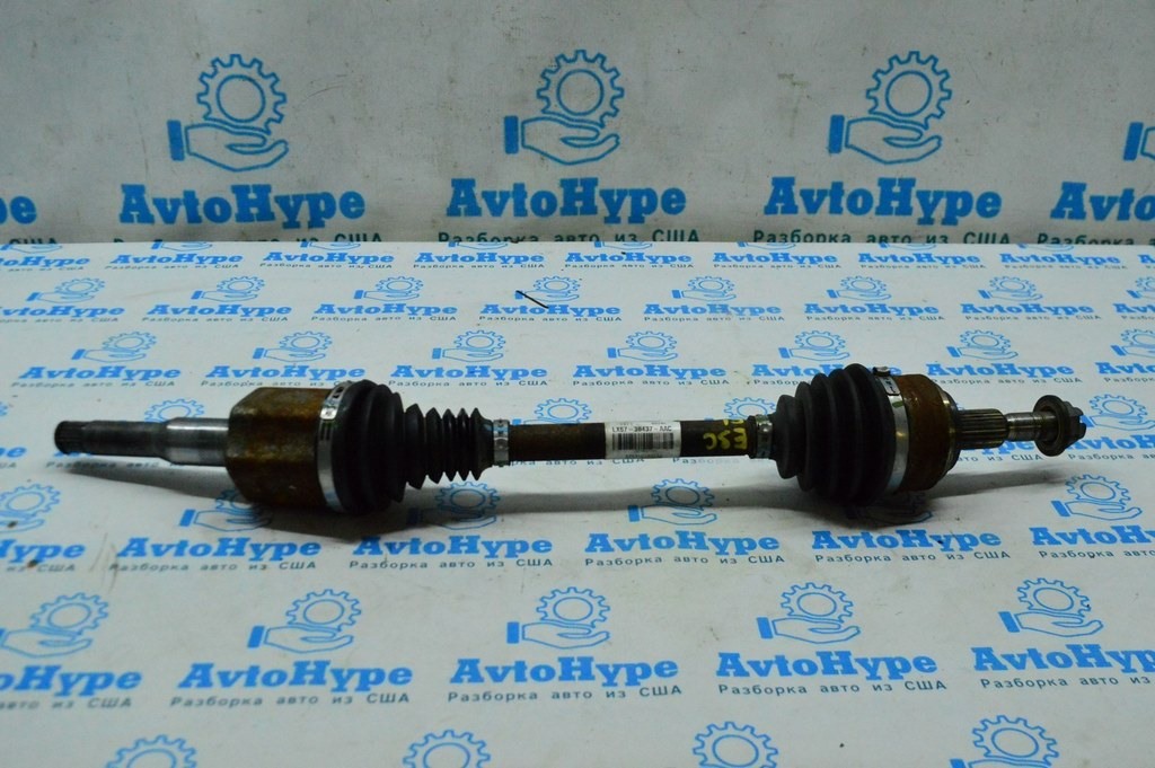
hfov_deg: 51.3
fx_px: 1202
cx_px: 578
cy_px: 384
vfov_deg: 35.4
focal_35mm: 38
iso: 6400
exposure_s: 1/800
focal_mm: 25
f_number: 6.3
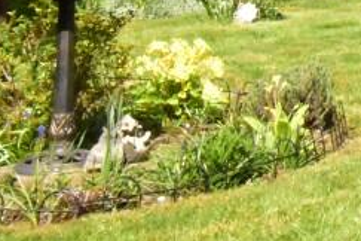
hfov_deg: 15.2
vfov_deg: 10.6
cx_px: 609
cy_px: -222
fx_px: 1204
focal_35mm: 120
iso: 12800
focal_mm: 19
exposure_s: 1/2000
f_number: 22
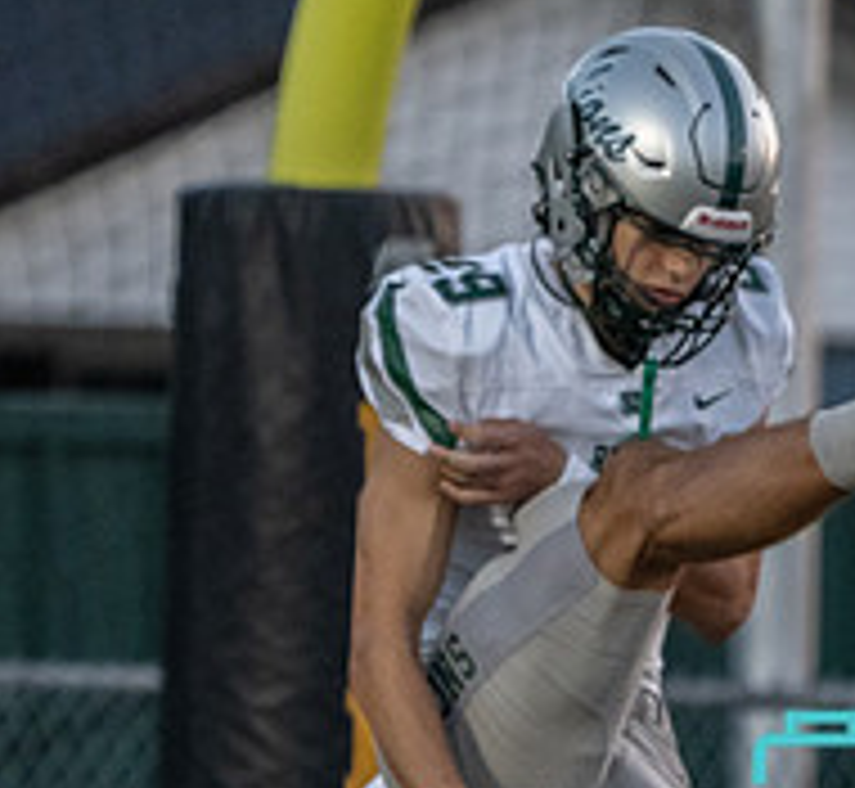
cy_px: 877
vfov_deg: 1.7
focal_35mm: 986
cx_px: 935
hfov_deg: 1.8
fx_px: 26488
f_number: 5.6
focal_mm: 309
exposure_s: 1/1000
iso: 4000
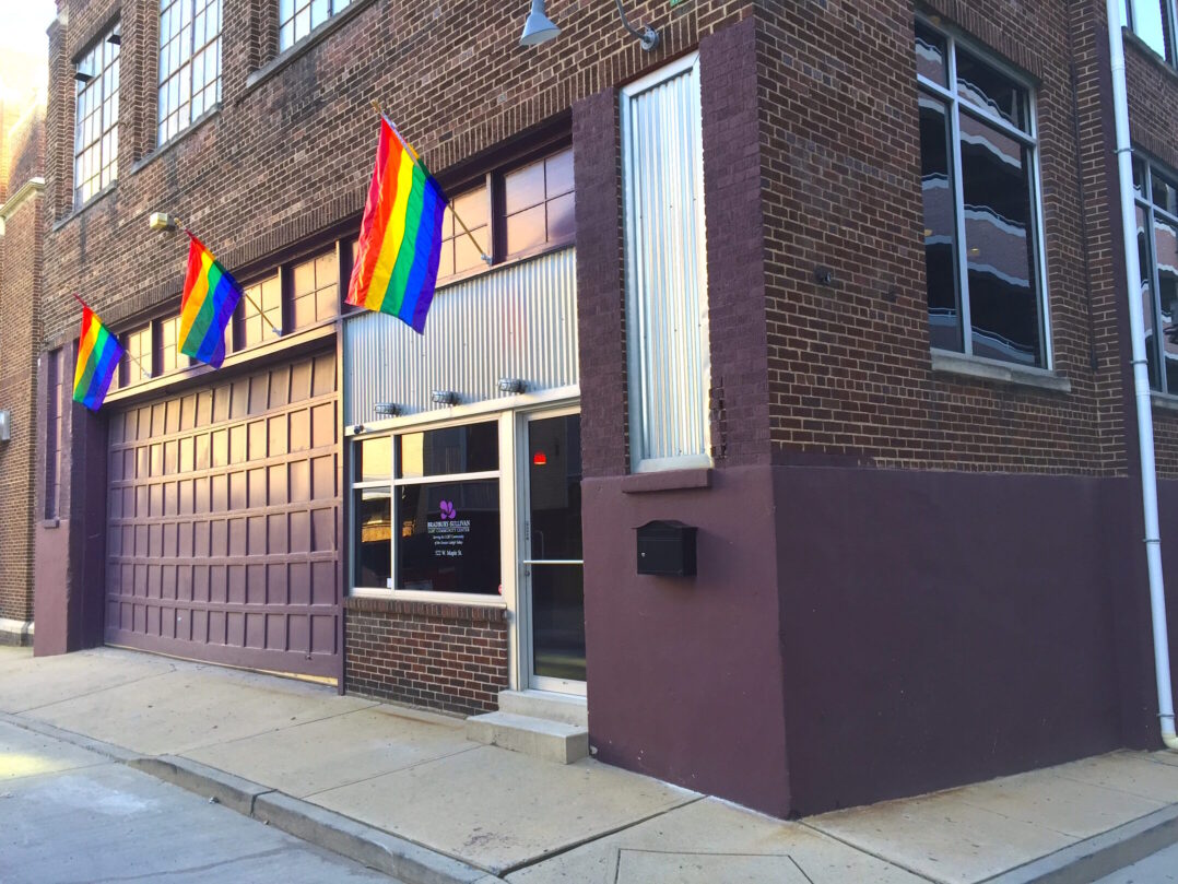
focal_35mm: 29
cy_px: 442
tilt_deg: +4.1
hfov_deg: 61.6
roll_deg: +1.8
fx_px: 987
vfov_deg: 48.2
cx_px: 589
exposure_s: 1/120
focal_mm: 4.15
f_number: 2.2
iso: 40
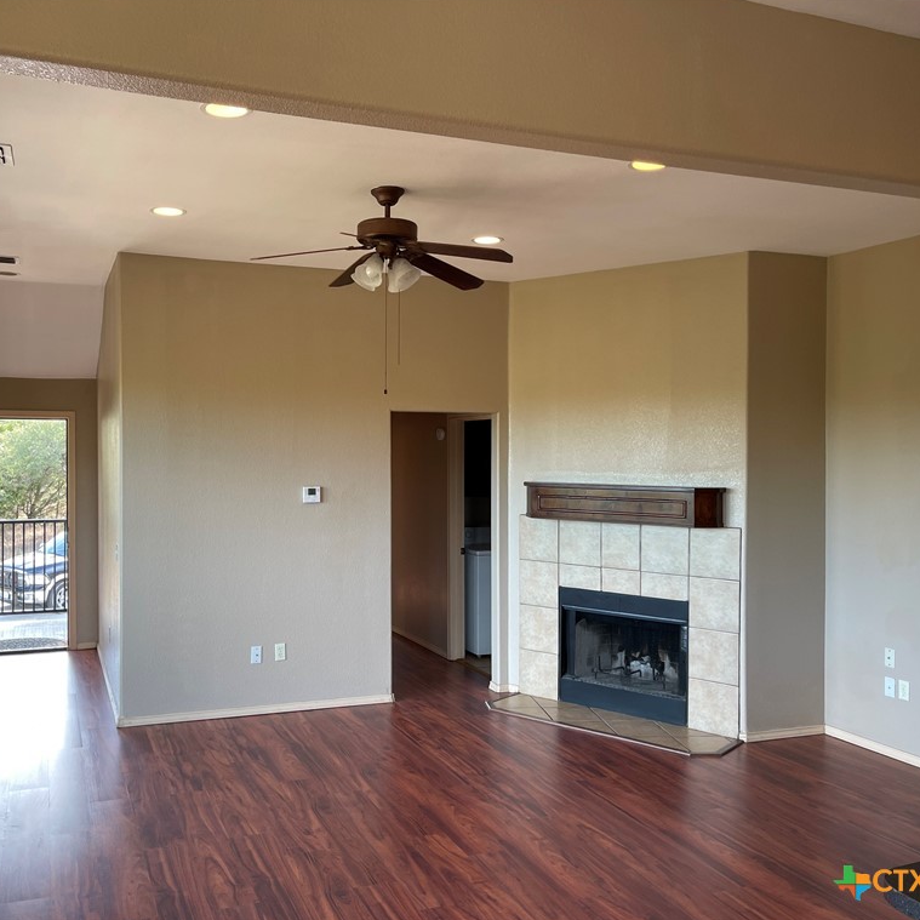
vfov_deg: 52.5
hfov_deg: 52.3
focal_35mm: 31
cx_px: 390
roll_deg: +0.2
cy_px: 459
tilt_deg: -1.3
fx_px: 932
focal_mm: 5.1
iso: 64
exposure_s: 1/120
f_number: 1.6
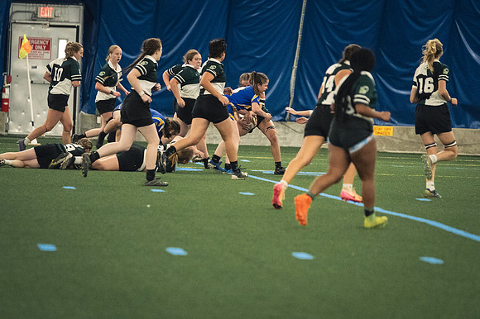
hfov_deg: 6.9
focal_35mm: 300
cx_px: 240
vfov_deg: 4.6
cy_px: 160
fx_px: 3998
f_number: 2.8
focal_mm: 200
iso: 10000
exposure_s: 1/500
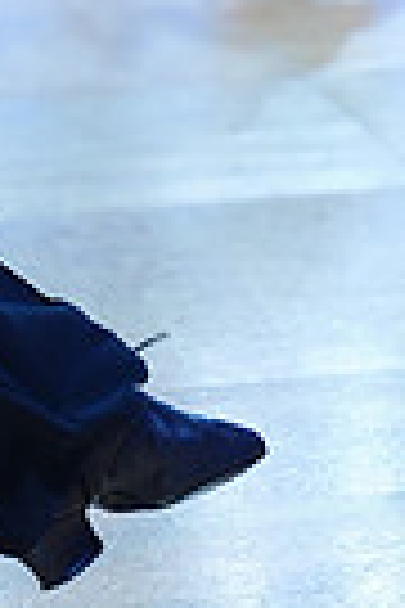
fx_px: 3628
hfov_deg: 6.3
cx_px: 628
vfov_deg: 9.2
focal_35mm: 215
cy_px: -468
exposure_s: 1/400
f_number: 2
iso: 320
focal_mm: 50
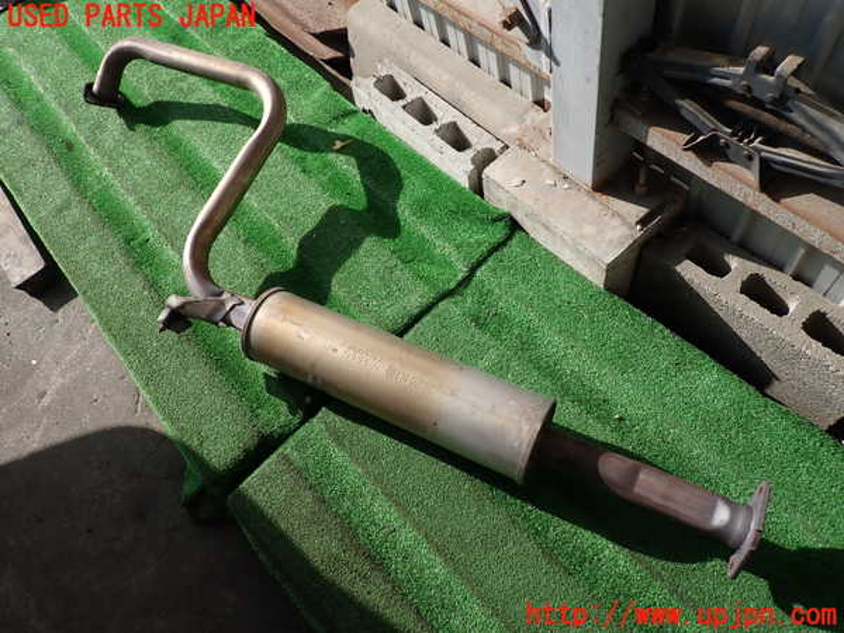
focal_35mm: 25
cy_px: 316
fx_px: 610
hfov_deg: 69.4
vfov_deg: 54.9
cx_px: 422
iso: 100
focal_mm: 4.5
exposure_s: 1/800
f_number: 2.8
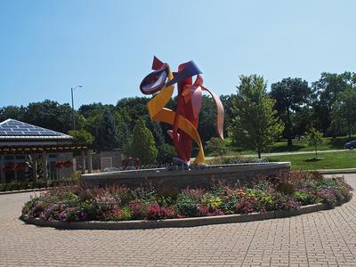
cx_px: 178
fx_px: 329
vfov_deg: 44.2
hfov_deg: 56.8
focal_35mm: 32
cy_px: 134
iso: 100
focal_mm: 6.7
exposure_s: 1/800
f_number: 4.5
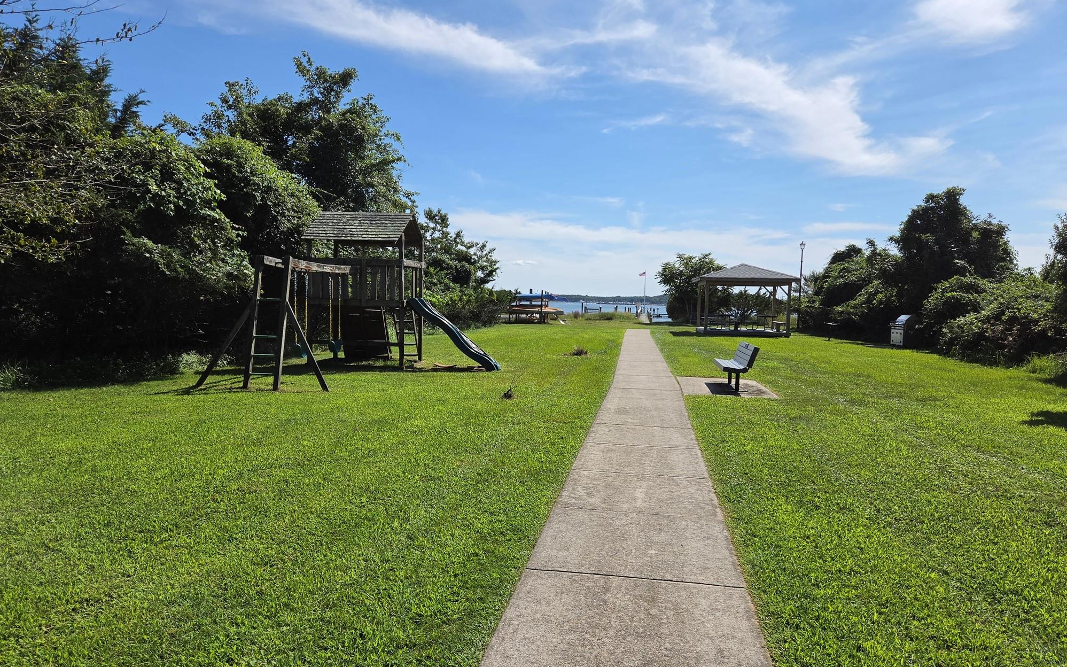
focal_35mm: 25
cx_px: 525
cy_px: 356
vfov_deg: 49.2
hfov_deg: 72.5
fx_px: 727
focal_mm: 5.4
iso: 80
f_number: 1.8
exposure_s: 1/7107
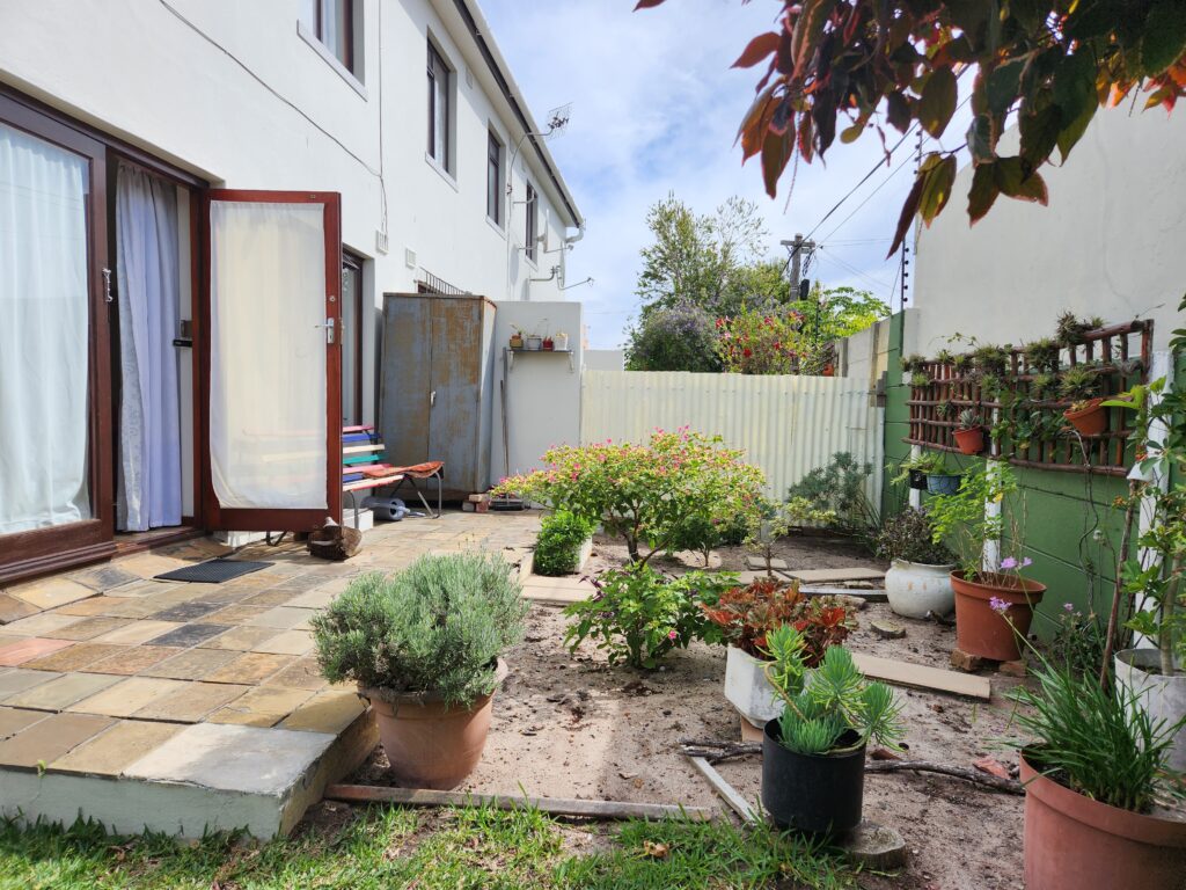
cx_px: 593
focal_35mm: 23
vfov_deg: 58.9
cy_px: 445
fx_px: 788
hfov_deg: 73.9
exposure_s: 1/1874
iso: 20
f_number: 1.8
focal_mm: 5.4
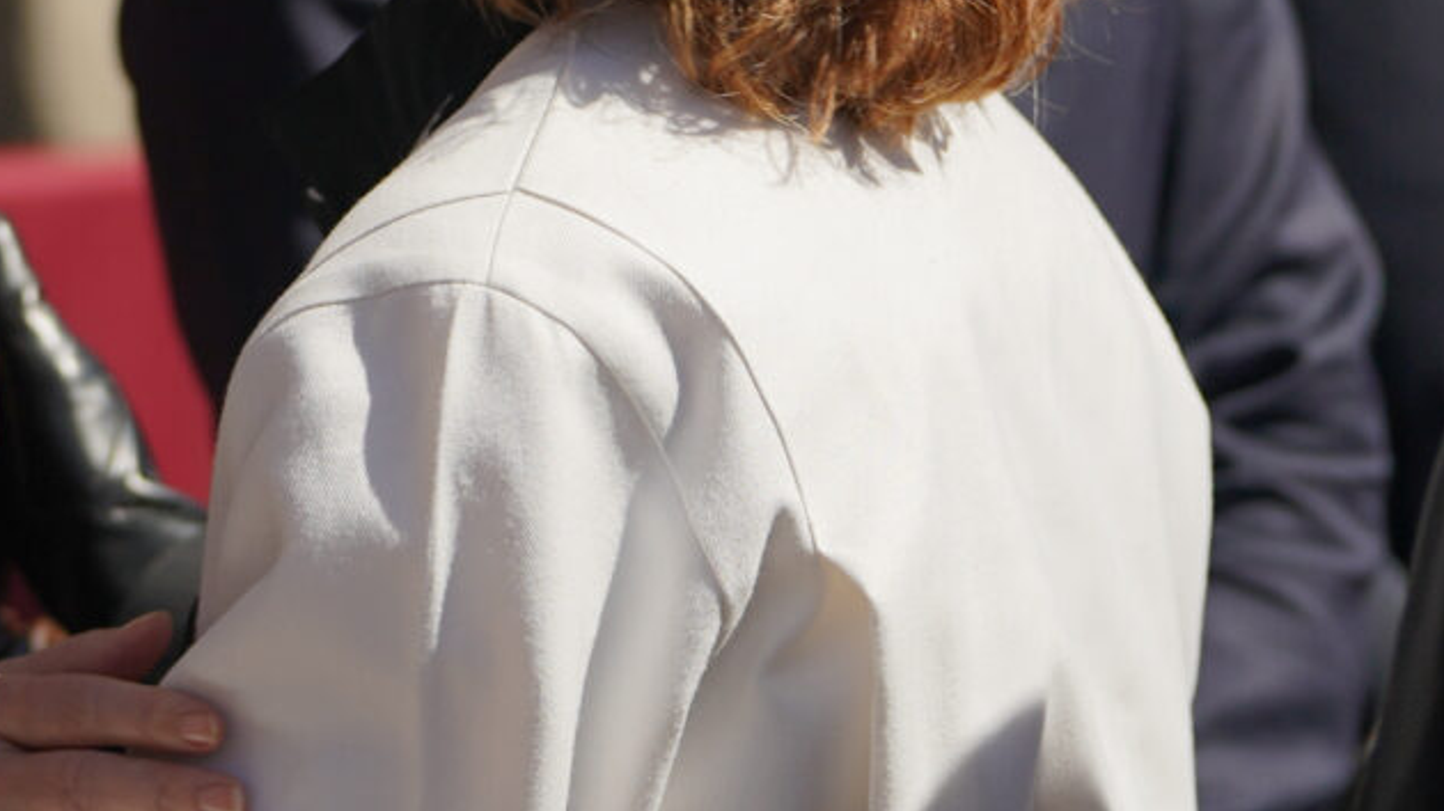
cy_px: -127
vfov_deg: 5.3
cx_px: -30
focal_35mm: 230
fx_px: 8804
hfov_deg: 9.3
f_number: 2.2
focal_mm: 54
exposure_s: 1/320
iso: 200
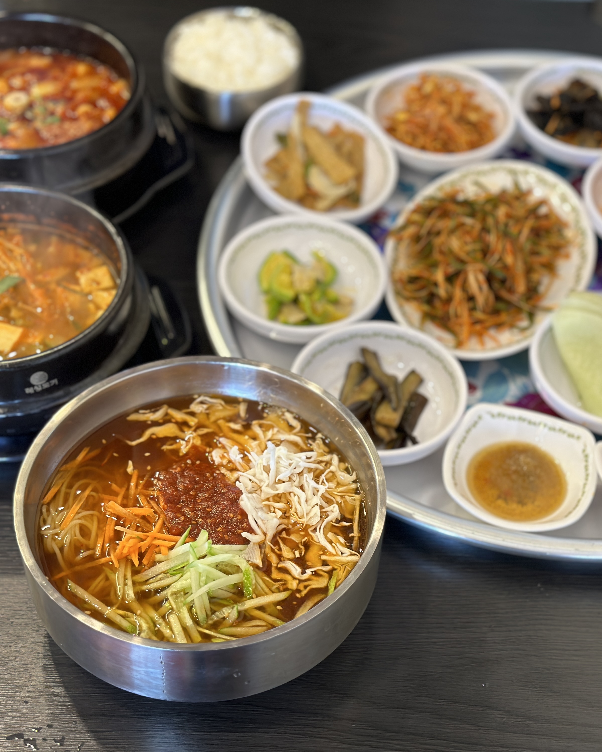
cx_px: 357
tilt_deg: -47.9
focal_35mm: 63
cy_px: 376
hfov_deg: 24.2
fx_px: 1403
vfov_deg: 30.0
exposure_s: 1/60
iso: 100
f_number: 1.78
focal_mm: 6.86
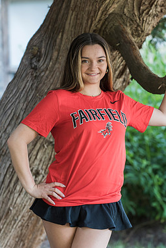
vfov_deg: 13.2
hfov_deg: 8.9
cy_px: 114
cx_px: 92
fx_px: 1070
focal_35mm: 155
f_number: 3.5
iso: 320
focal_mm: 130
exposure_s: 1/60
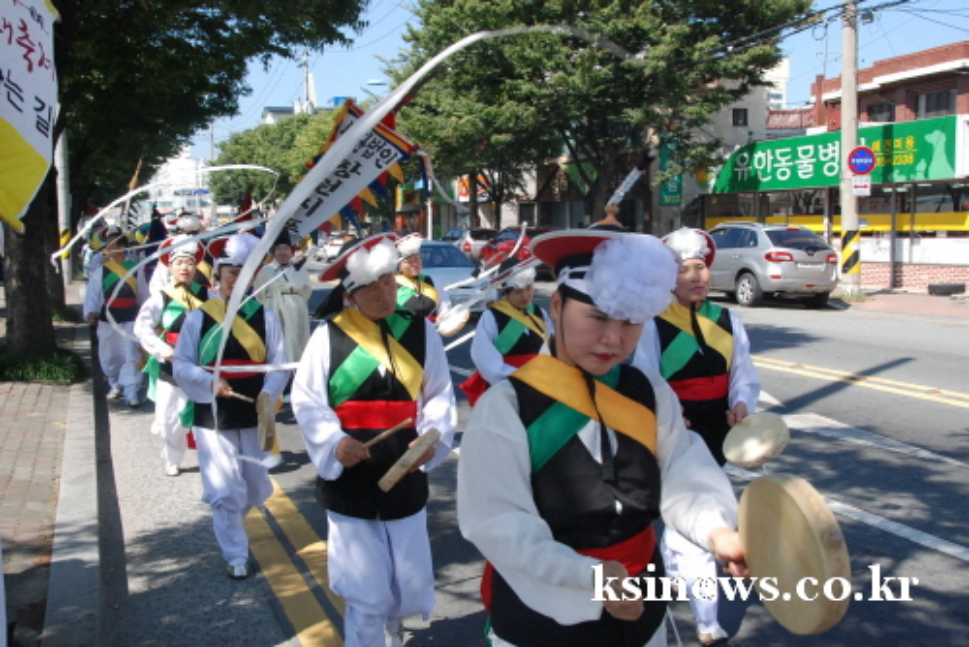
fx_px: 1091
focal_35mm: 40
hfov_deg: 47.9
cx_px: 484
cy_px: 324
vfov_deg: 33.1
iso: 800
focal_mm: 27
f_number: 11
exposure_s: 1/500
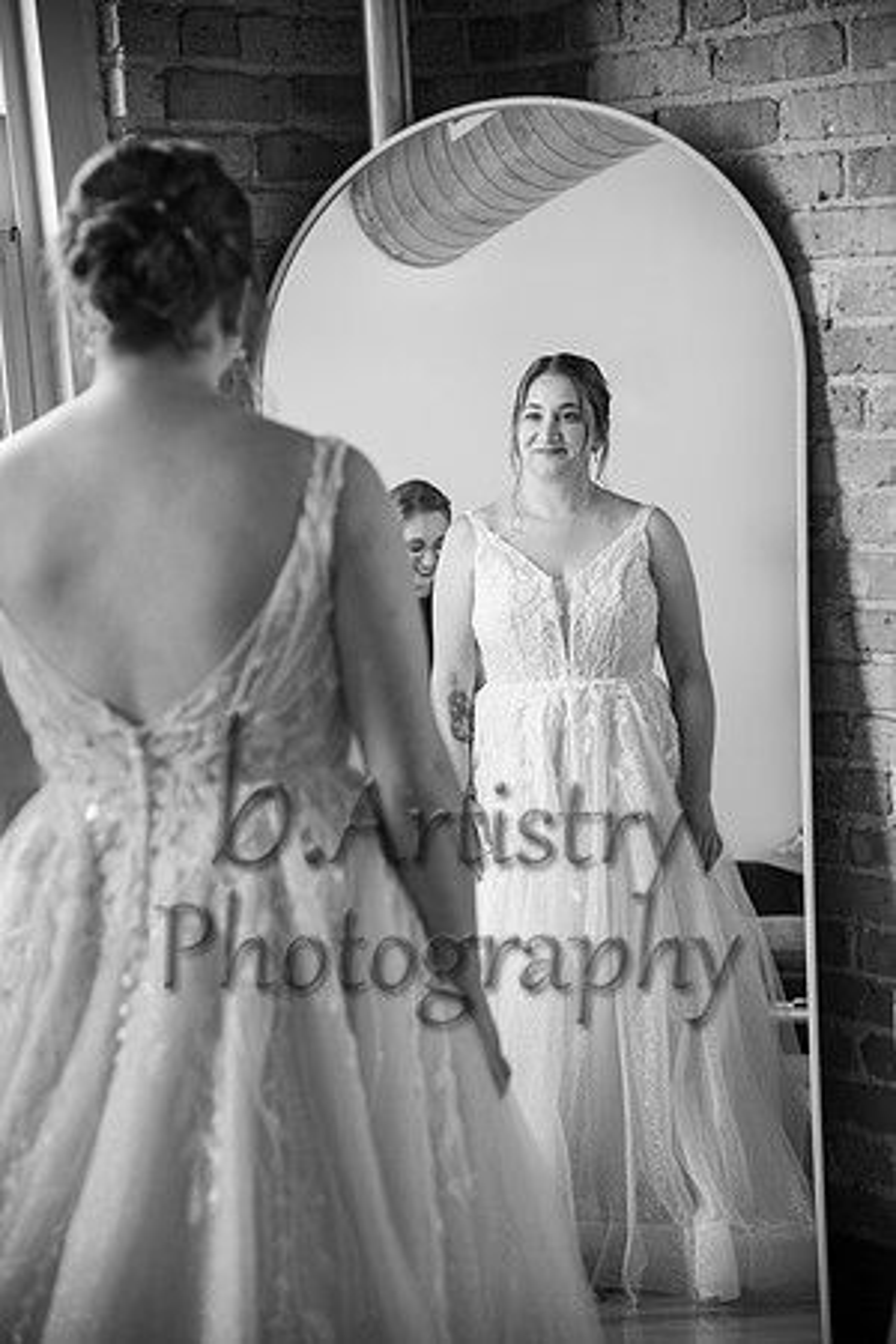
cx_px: 448
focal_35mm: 75
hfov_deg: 18.2
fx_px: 2800
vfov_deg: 27.0
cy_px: 672
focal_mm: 75
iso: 800
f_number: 4
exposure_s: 1/125
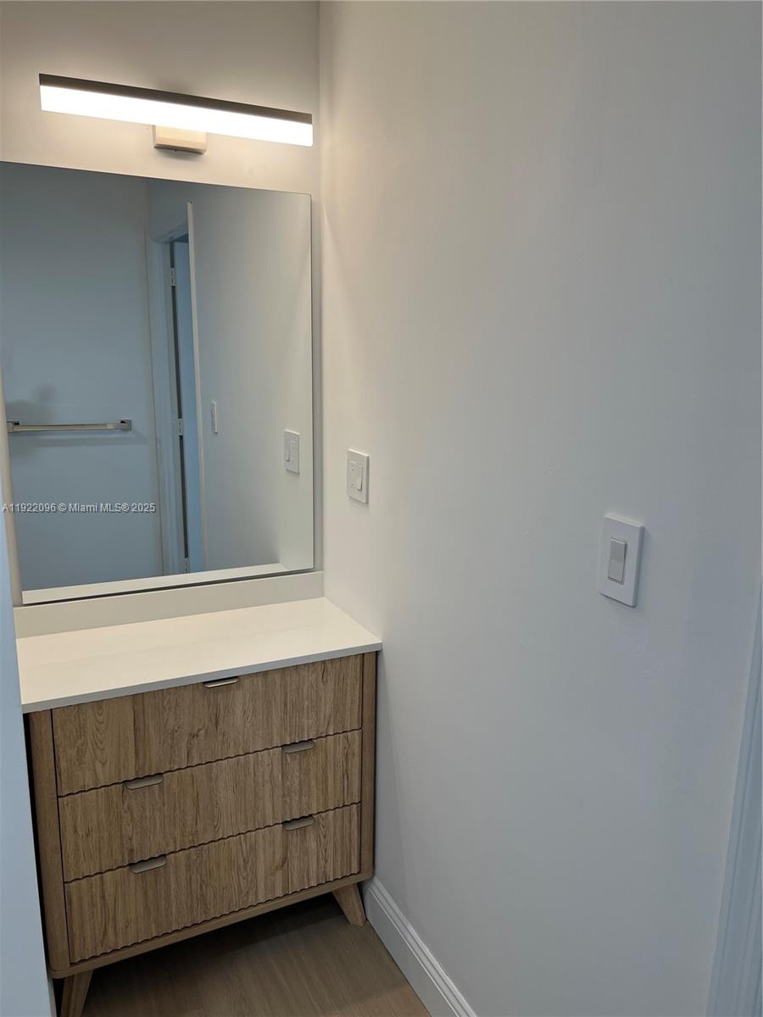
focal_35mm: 26
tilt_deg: -10.7
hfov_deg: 53.1
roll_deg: +0.2
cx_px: 382
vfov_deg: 67.3
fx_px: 764
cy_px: 508
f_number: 1.5
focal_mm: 5.7
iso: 32
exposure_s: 1/127
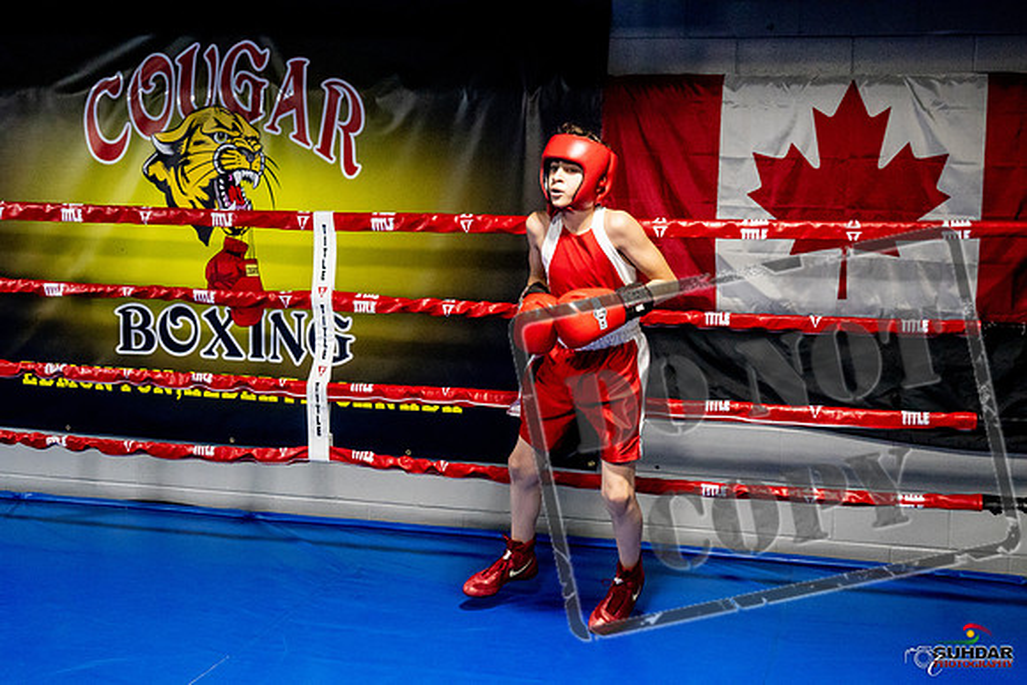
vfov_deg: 26.0
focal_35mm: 52
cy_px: 342
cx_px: 514
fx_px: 1484
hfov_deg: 38.2
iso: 5000
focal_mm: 35
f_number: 2.8
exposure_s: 1/800
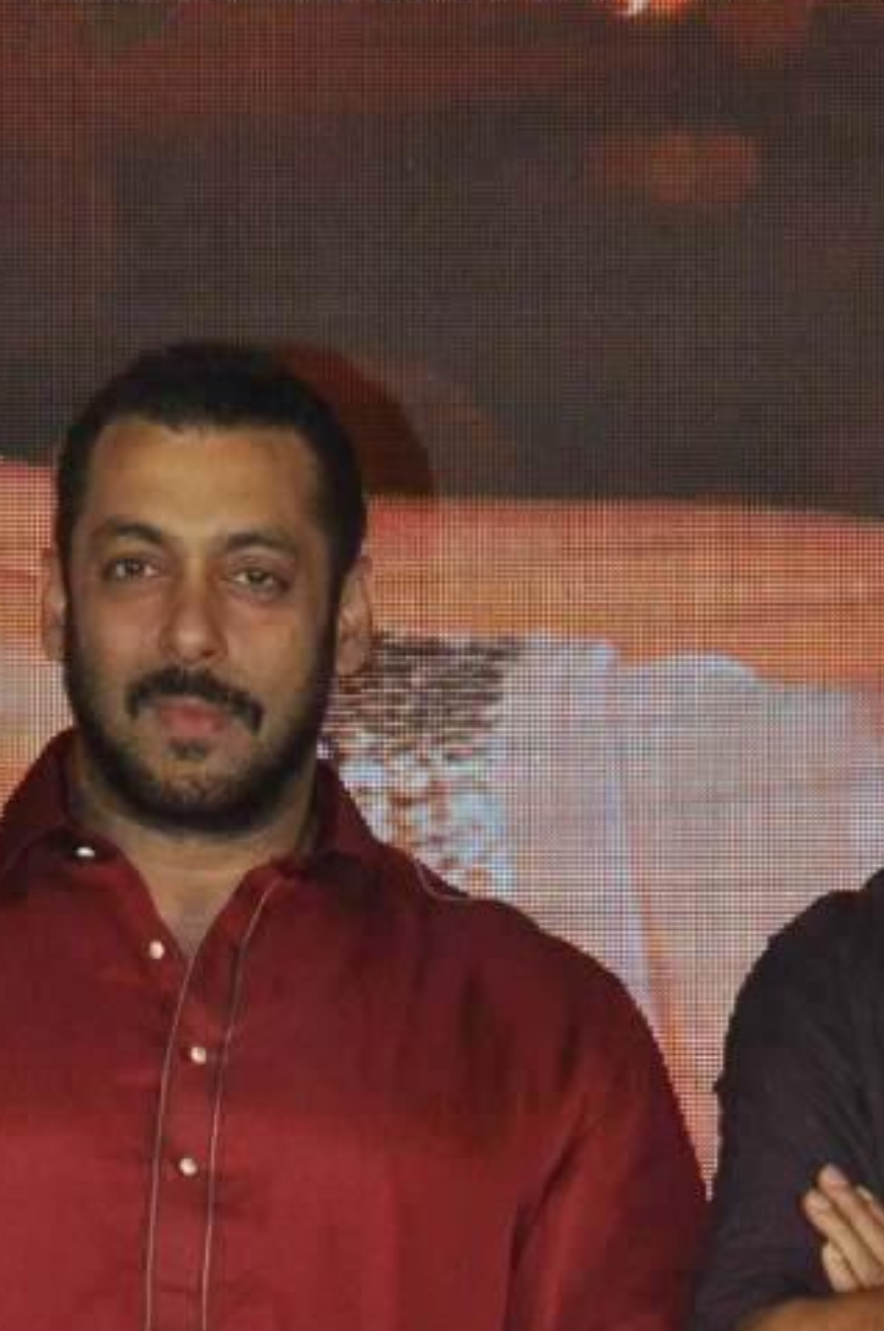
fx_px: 8717
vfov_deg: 8.6
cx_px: 439
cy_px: 1895
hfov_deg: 5.8
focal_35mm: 236
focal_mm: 50
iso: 800
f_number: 11
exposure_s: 1/250
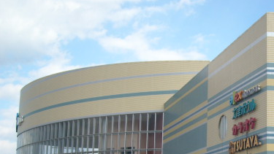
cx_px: 210
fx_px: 472
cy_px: 147
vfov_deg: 18.2
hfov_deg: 31.7
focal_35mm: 65
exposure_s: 1/168
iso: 64
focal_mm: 5.7
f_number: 5.6
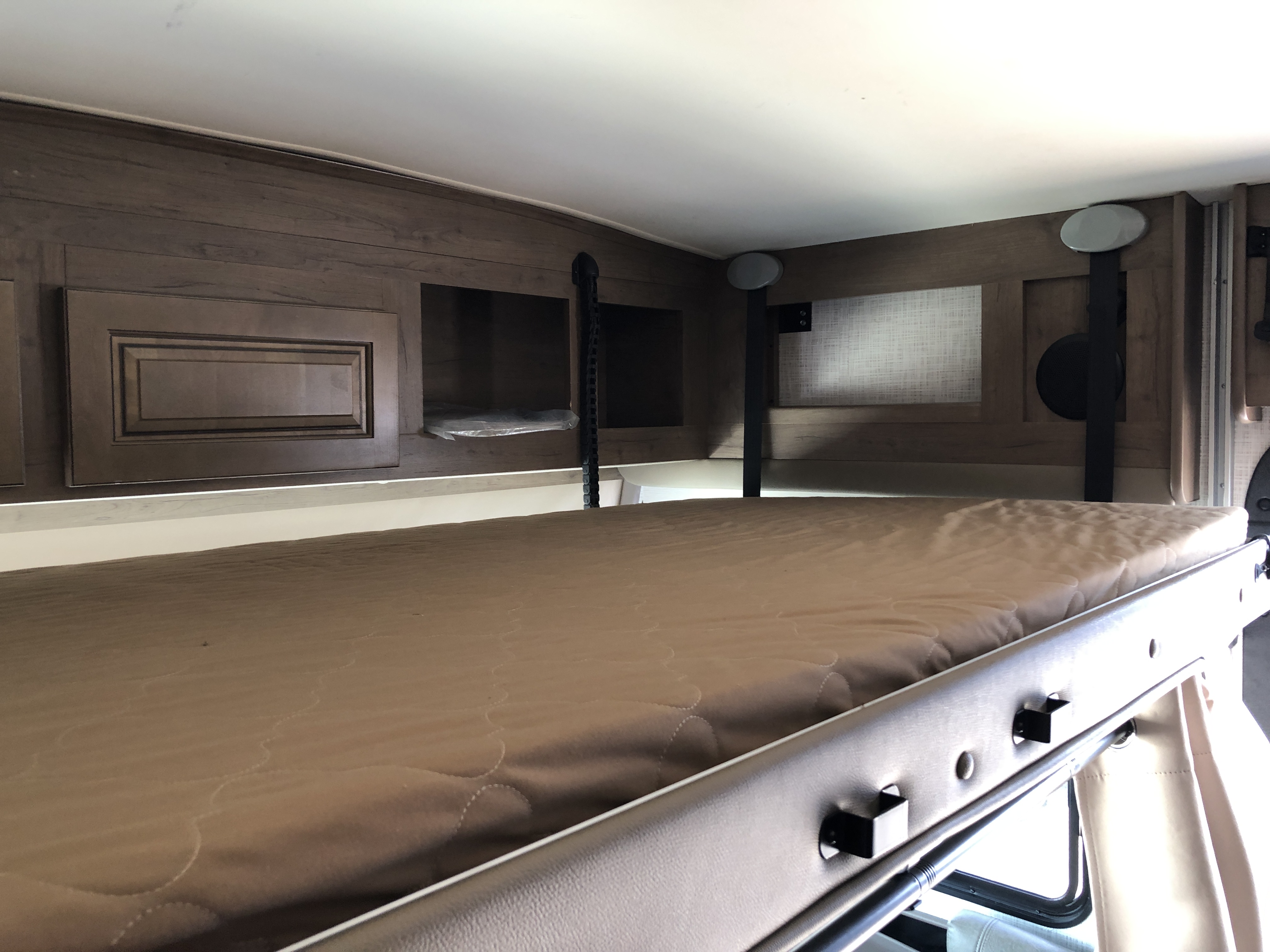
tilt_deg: -3.2
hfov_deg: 63.4
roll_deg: -0.2
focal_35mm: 28
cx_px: 635
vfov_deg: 49.7
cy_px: 476
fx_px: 1027
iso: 40
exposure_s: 1/24
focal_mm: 3.99
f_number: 1.8
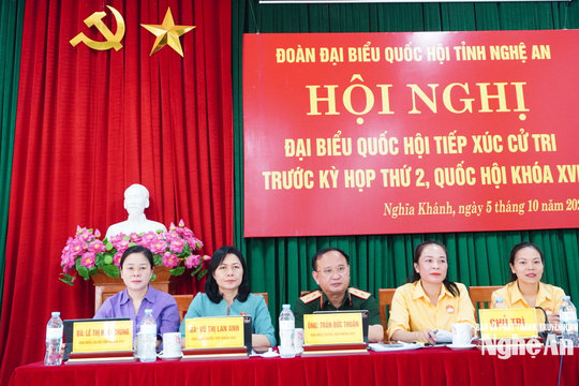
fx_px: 482
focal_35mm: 30
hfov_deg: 61.9
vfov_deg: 43.6
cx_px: 290
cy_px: 193
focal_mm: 20
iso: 1600
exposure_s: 1/25
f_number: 6.3
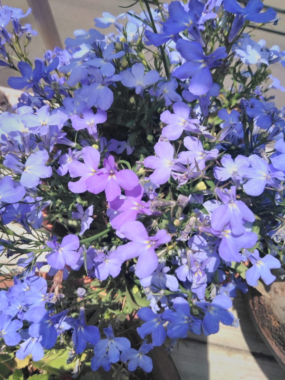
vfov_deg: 67.3
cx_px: 142
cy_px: 190
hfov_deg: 53.1
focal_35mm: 26
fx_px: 285
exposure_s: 1/765
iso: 38
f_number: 2.2
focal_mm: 3.46
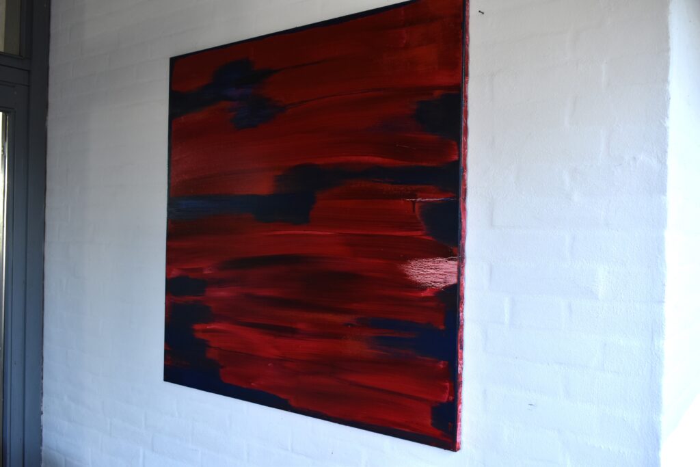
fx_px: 642
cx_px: 350
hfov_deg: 57.2
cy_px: 234
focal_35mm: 33
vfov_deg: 40.0
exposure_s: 1/125
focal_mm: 22
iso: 400
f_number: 5.6
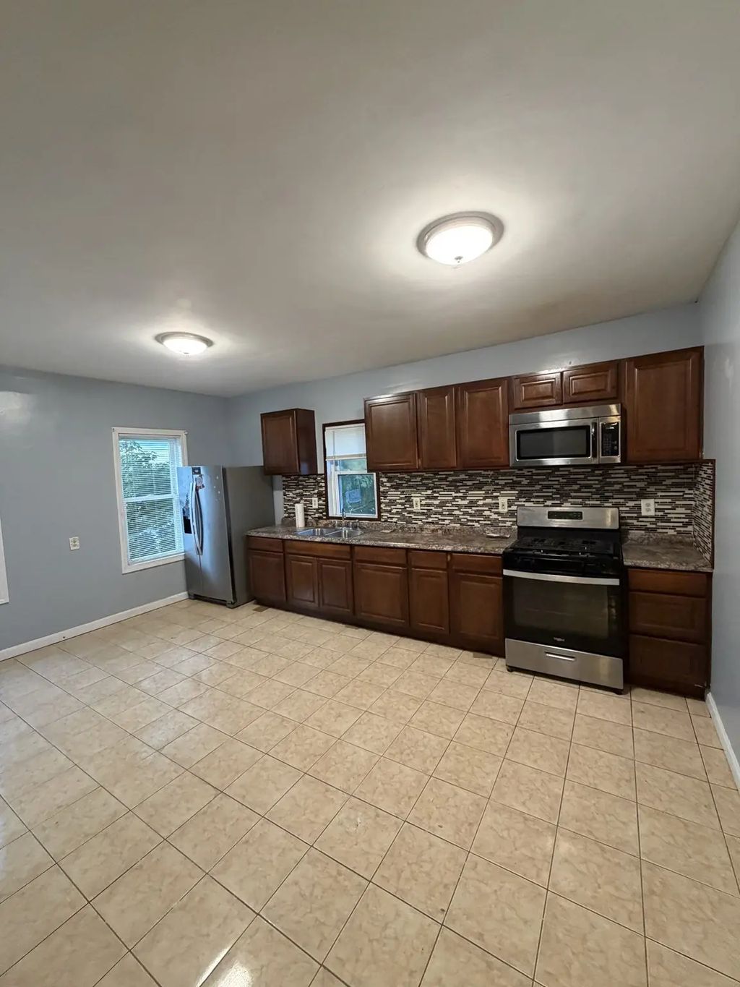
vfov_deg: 102.1
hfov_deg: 85.7
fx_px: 399
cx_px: 370
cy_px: 494
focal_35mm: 14
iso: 400
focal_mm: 2.22
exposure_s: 1/60
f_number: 2.2
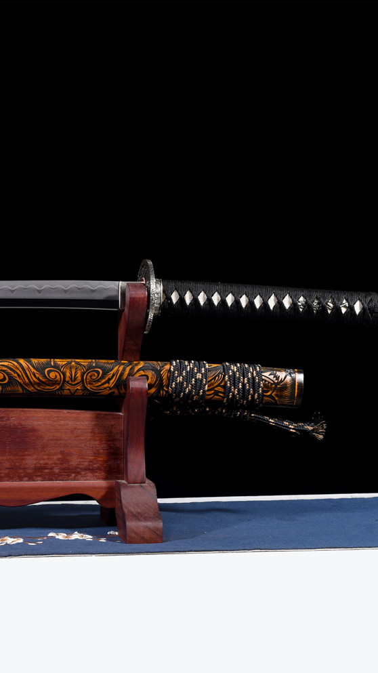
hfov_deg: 12.5
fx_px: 1694
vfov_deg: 22.5
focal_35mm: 95
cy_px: 337
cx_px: -66
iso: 125
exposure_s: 1/160
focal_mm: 60
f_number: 8
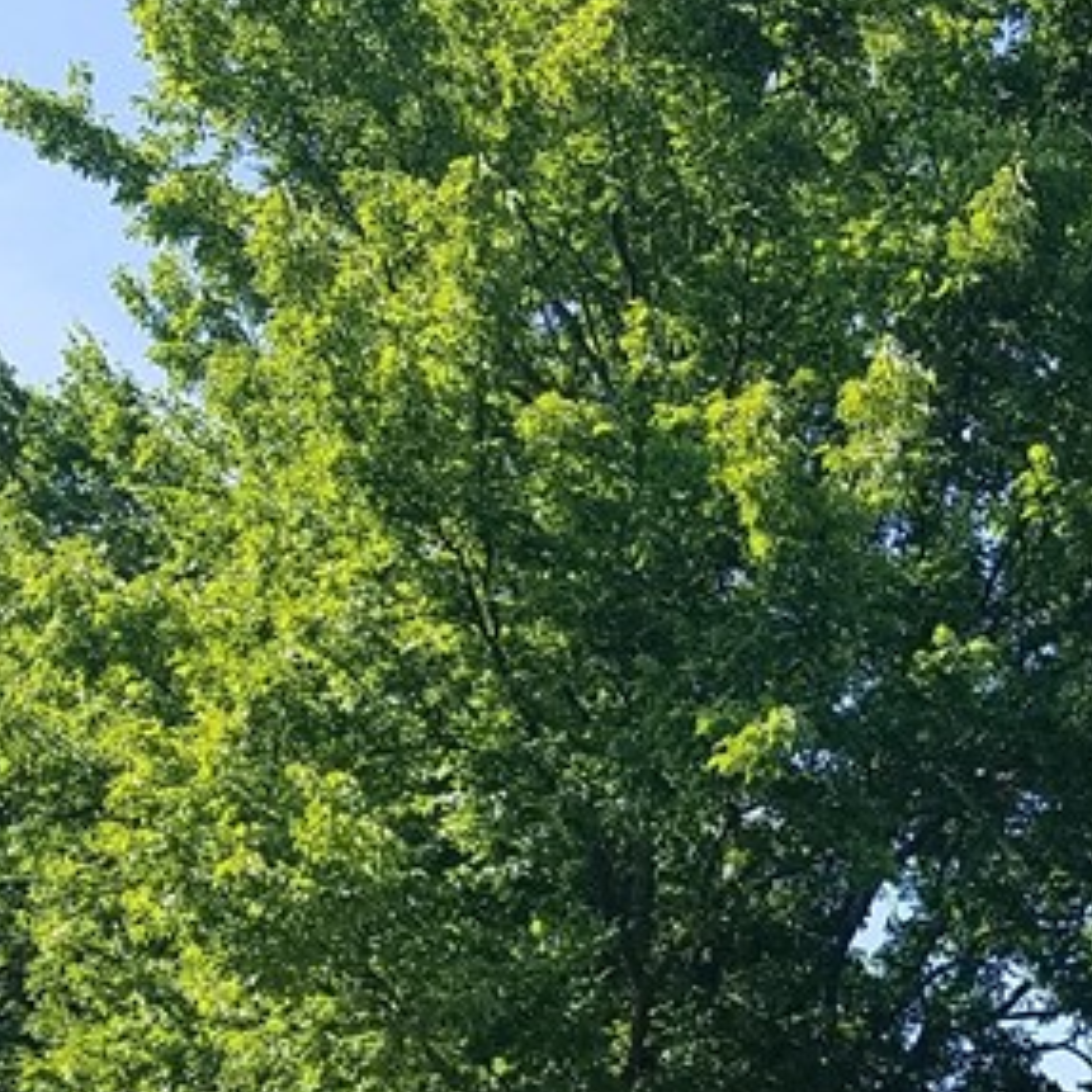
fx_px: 2927
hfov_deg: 20.1
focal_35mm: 82
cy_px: 1328
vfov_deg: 19.8
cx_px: 1240
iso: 50
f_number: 1.7
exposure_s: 1/1060
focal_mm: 4.2
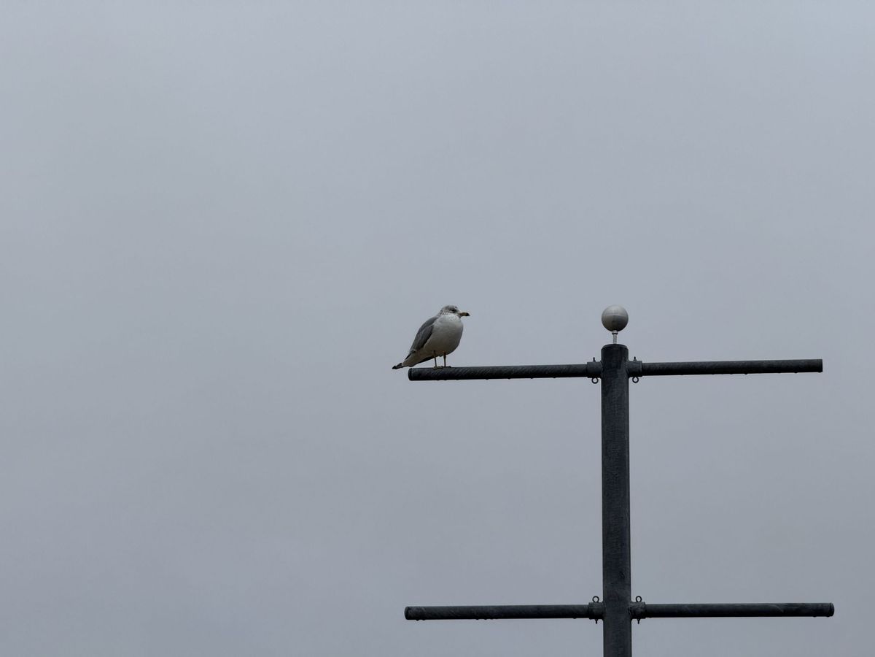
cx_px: 438
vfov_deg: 12.3
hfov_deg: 16.4
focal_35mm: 120
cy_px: 328
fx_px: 3033
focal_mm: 15.66
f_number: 2.8
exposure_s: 1/1167
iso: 50
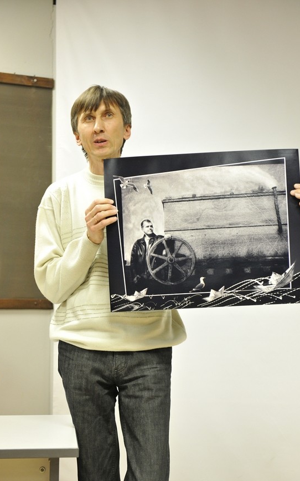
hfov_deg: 17.6
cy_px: 249
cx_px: 161
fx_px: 969
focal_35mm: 74
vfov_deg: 27.9
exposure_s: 1/60
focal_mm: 70
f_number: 4
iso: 1600
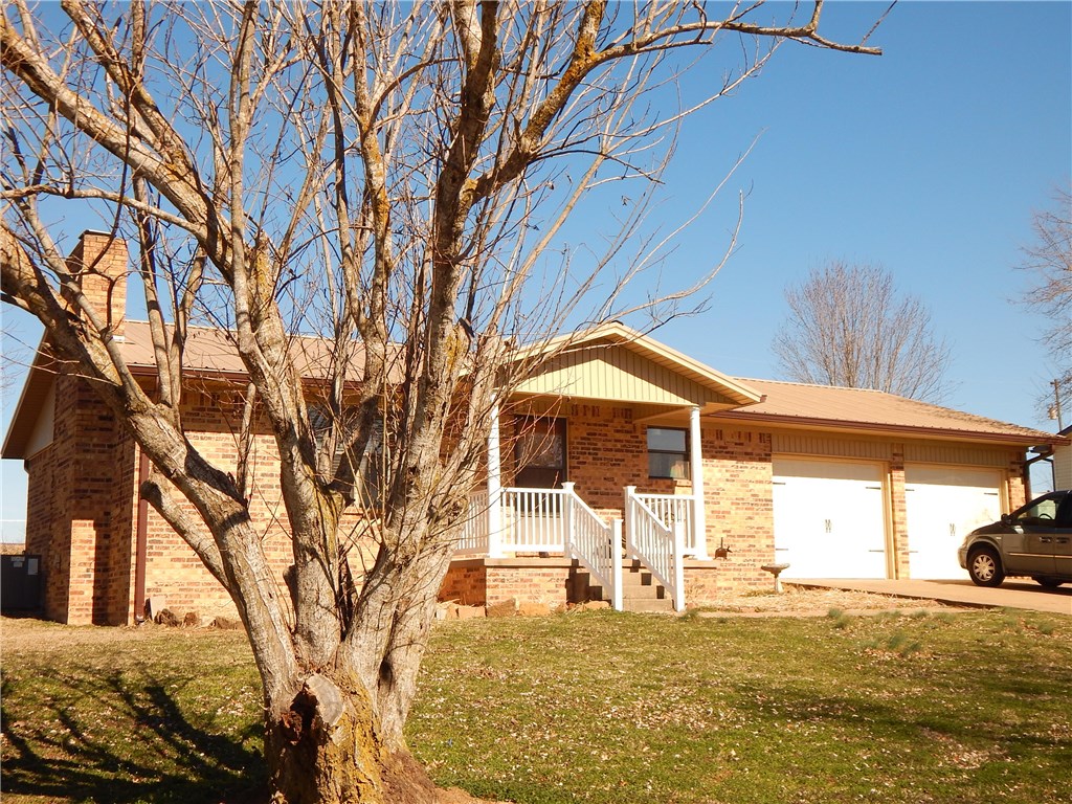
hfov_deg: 43.9
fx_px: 1332
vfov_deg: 33.6
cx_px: 536
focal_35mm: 43
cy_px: 402
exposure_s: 1/1000
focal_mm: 7.7
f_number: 3.6
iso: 125
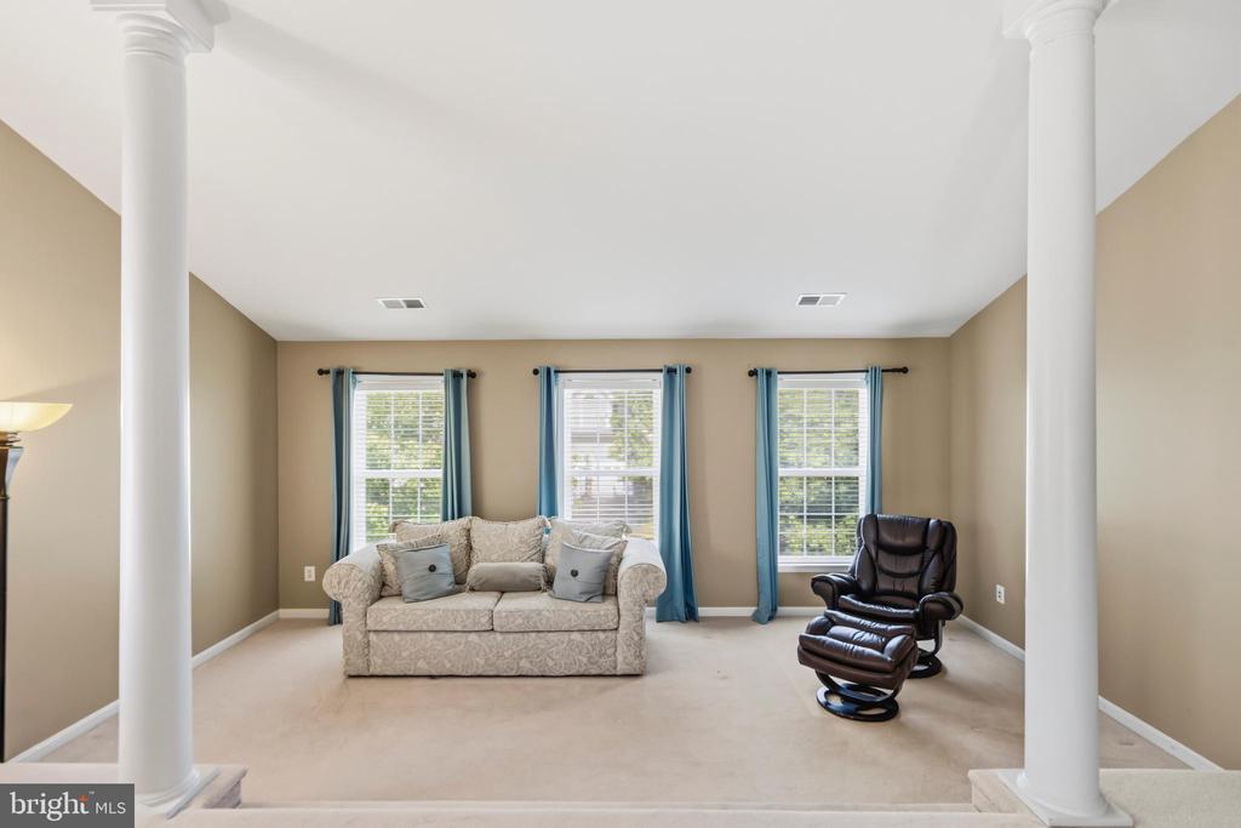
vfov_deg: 67.4
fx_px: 621
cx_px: 620
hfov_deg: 90.0
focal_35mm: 18
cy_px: 414
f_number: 5.6
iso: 640
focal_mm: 18
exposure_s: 1/200
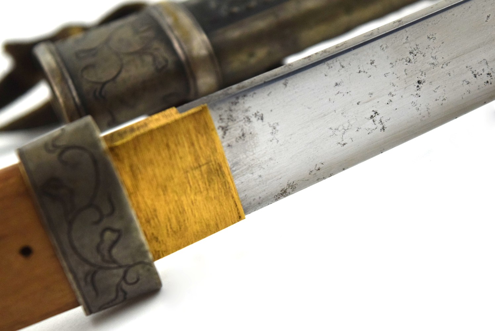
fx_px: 1135
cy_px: 166
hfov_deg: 24.6
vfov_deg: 16.6
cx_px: 248
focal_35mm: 82
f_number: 5.6
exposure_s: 1/4000
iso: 1600
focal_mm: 55
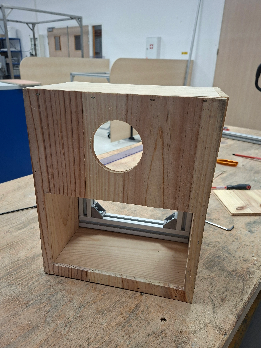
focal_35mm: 25
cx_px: 125
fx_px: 251
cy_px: 184
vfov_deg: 69.3
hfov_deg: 54.9
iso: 320
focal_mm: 5.54
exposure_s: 1/100
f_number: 1.8
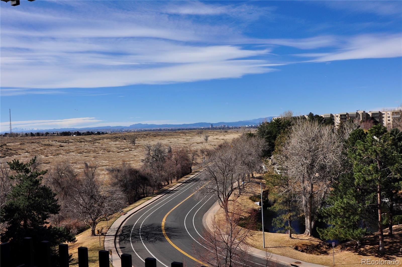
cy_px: 134
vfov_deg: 36.8
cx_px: 201
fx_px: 401
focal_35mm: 36
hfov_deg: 53.2
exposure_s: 1/800
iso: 200
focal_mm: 24
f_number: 14
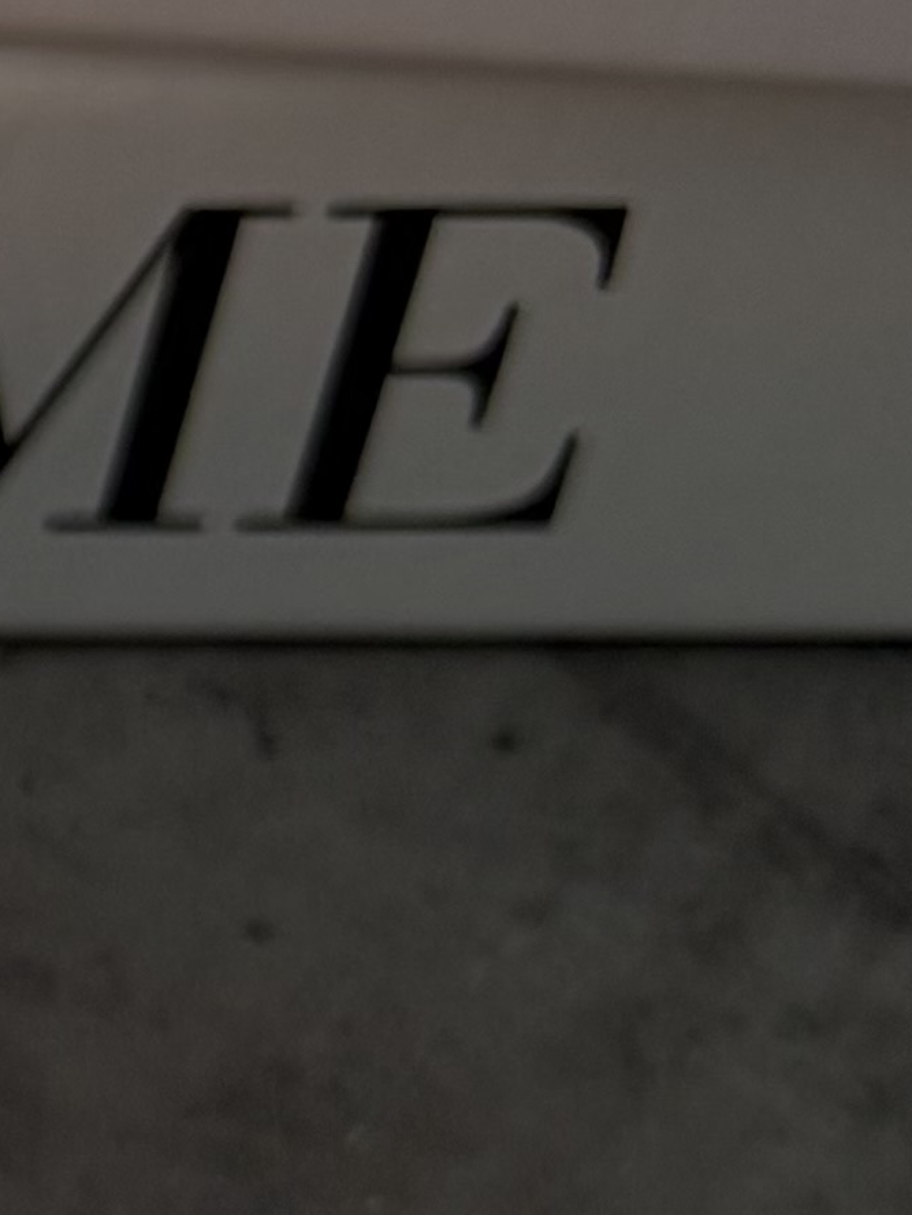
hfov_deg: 7.7
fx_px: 5865
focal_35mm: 167
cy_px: 1077
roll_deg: -1.1
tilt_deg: -43.2
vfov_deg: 11.8
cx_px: -1854
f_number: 1.6
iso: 80
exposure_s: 1/215
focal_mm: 5.96
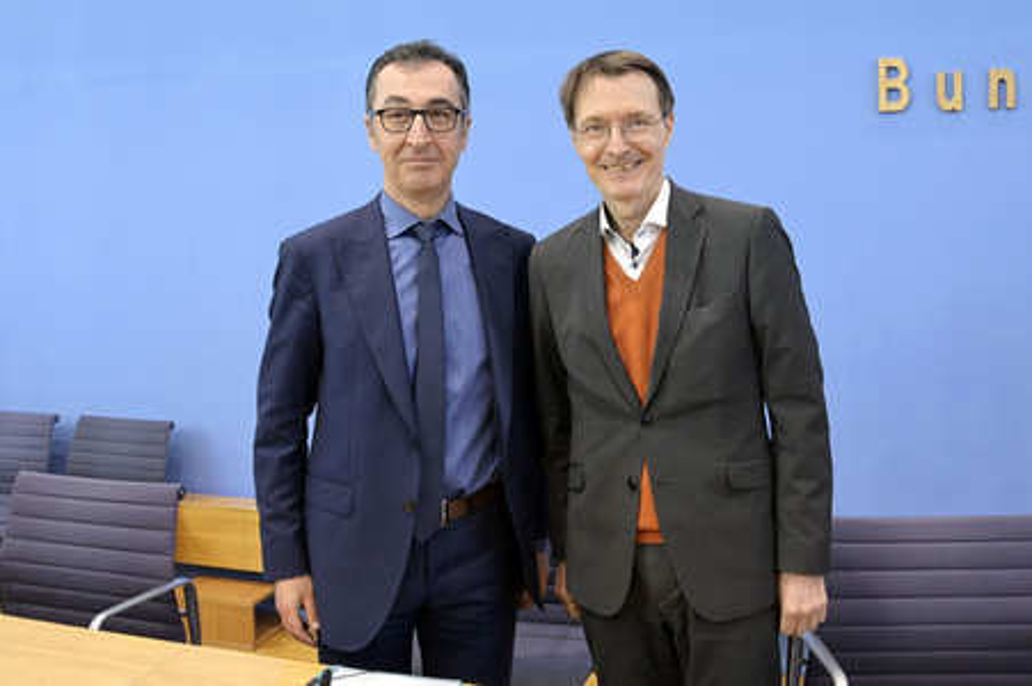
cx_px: 516
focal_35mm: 28
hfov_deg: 65.5
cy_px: 343
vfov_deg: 46.3
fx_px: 802
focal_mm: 28
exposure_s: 1/500
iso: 3200
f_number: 5
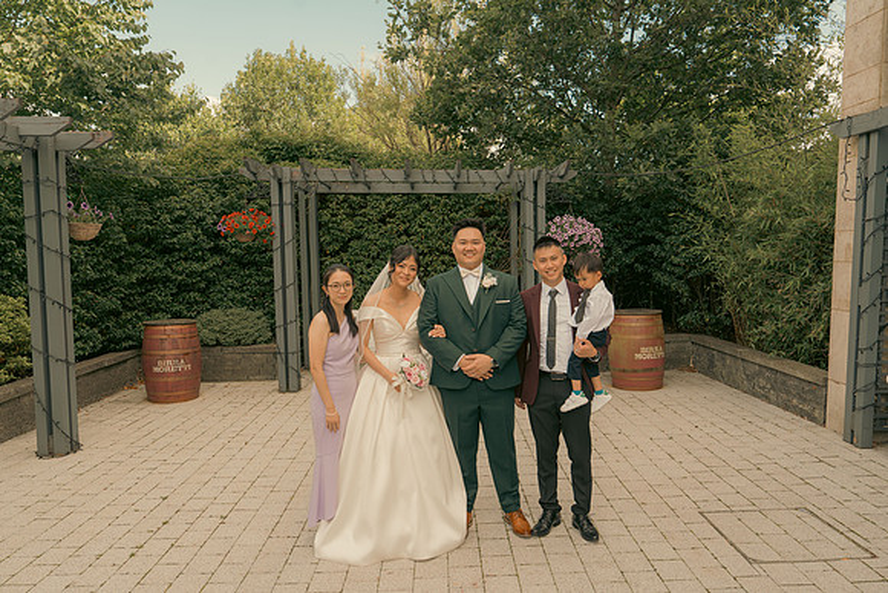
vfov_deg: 49.6
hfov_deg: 69.4
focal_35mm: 26
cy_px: 296
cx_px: 444
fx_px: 641
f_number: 5.6
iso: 125
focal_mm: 26
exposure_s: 1/160
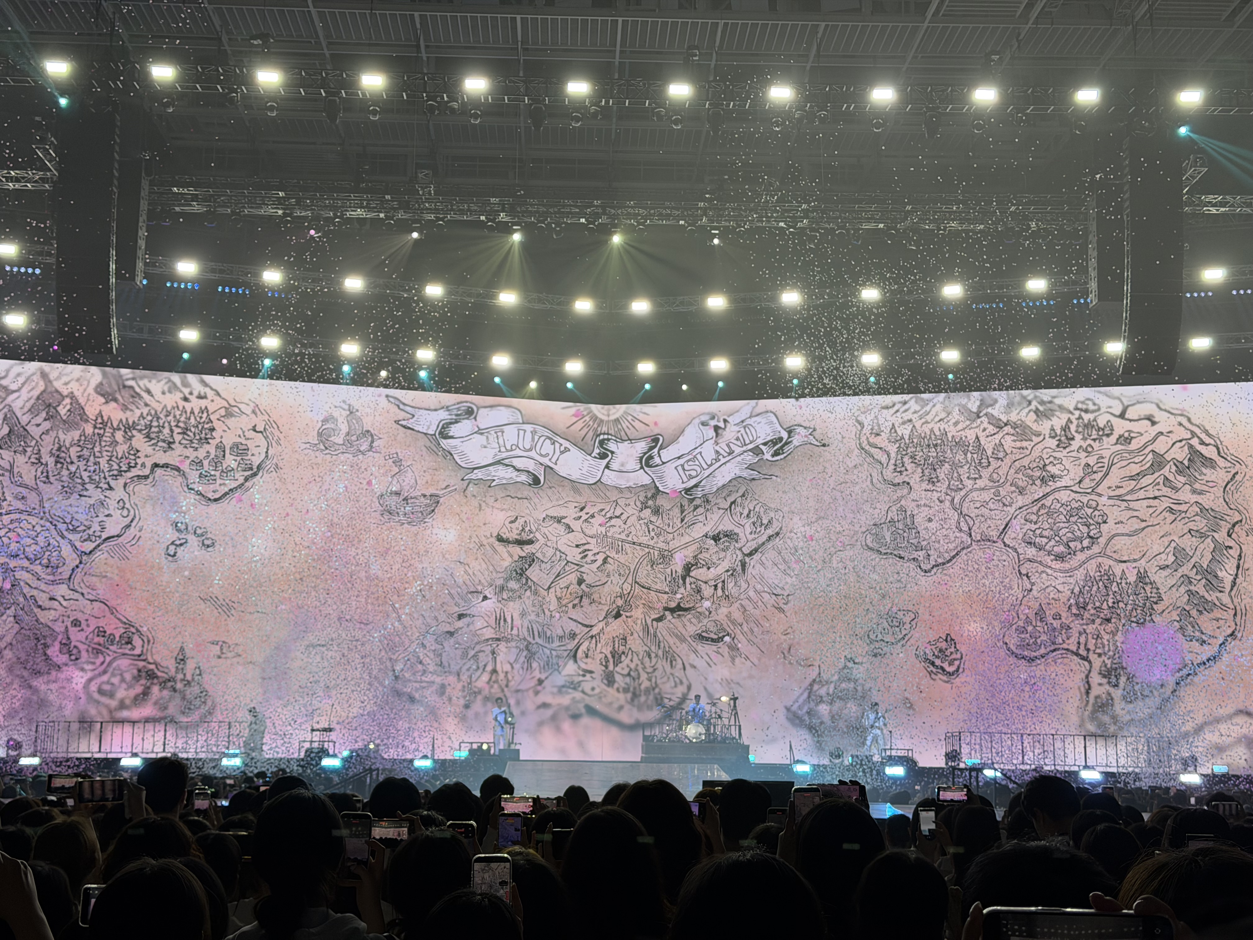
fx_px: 1737
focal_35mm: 48
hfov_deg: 39.7
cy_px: 470
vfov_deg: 30.3
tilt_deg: +10.5
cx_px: 626
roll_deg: -0.2
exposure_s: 1/116
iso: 50
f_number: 1.78
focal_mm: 6.76
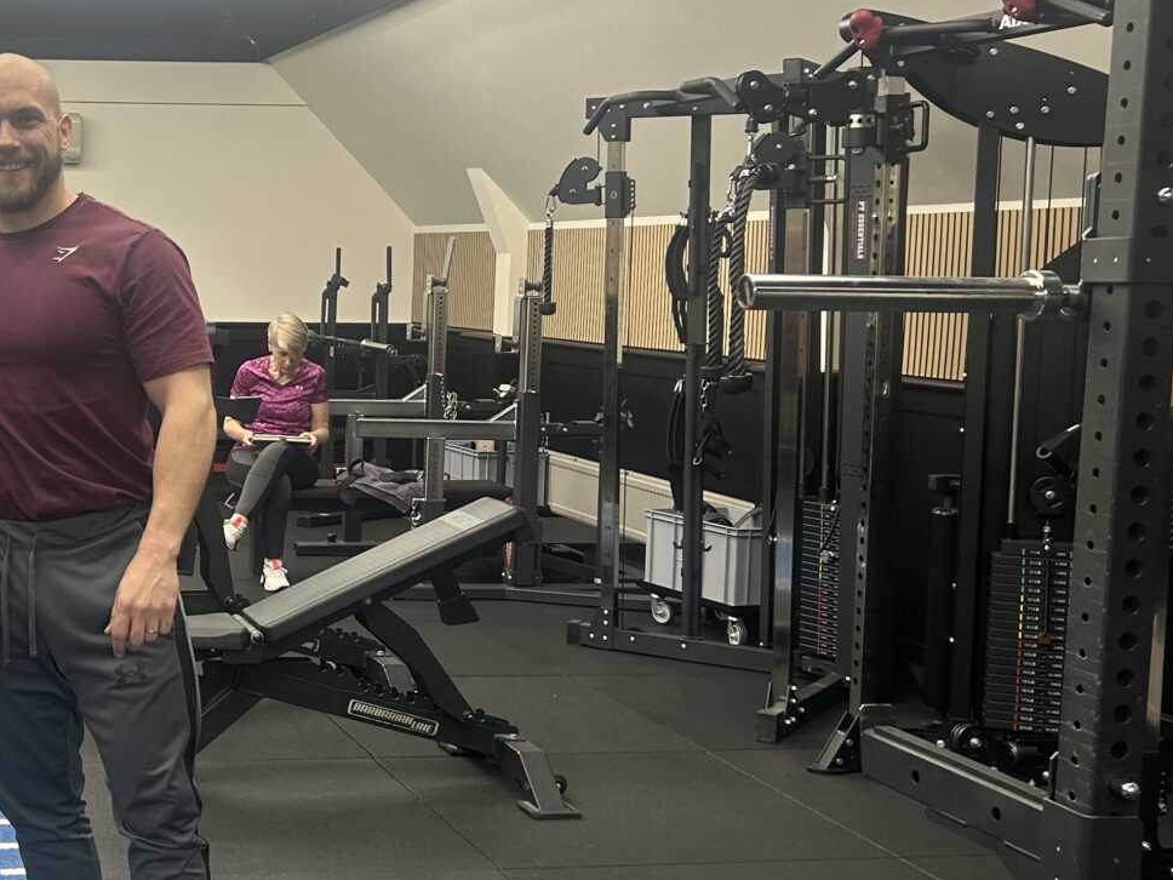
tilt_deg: -4.0
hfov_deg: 32.7
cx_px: 56
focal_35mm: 55
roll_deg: -0.2
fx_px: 1864
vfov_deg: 26.5
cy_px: 393
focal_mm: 5.7
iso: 64
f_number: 1.5
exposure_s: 1/100
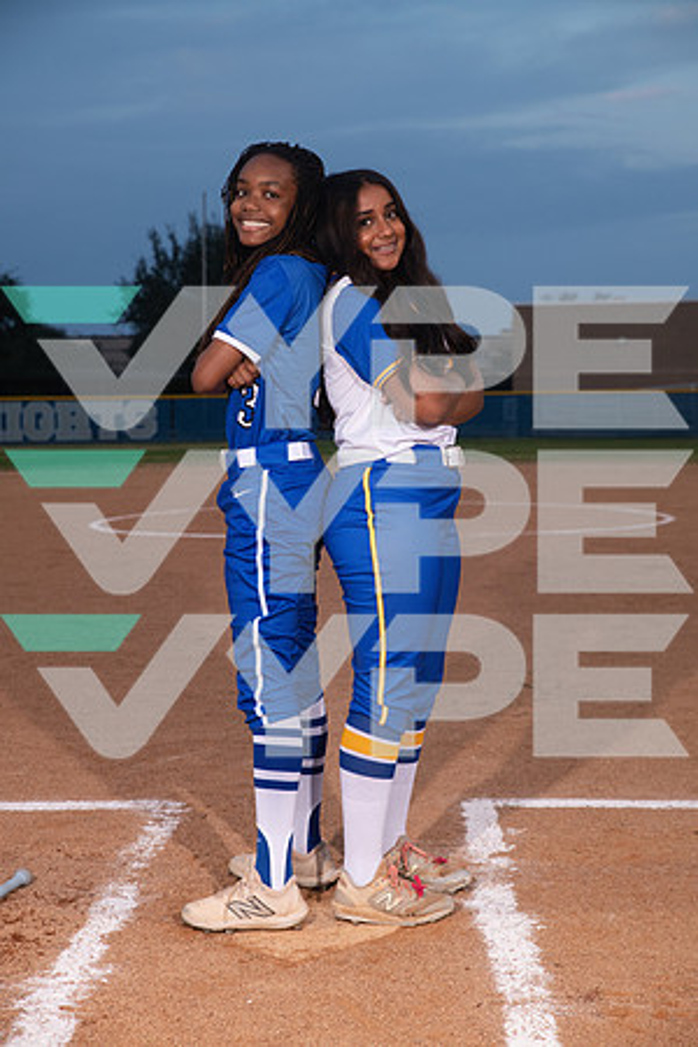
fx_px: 1803
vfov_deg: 32.4
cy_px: 524
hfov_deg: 21.9
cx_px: 349
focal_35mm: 62
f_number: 6.3
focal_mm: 62
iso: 400
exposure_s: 1/320
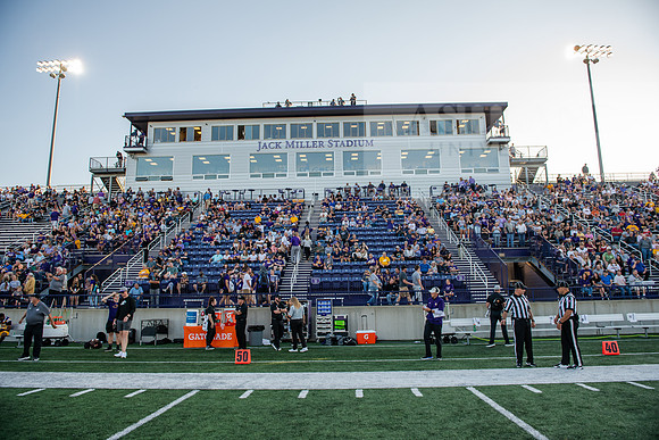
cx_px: 330
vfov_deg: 53.2
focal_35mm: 24
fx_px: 439
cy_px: 220
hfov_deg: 73.7
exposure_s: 1/500
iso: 320
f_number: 4
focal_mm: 24
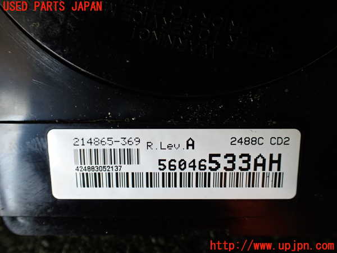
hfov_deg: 60.0
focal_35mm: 30
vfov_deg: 46.8
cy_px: 126
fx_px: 292
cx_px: 168
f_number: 2.3
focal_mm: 5.4
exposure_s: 1/125
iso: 250
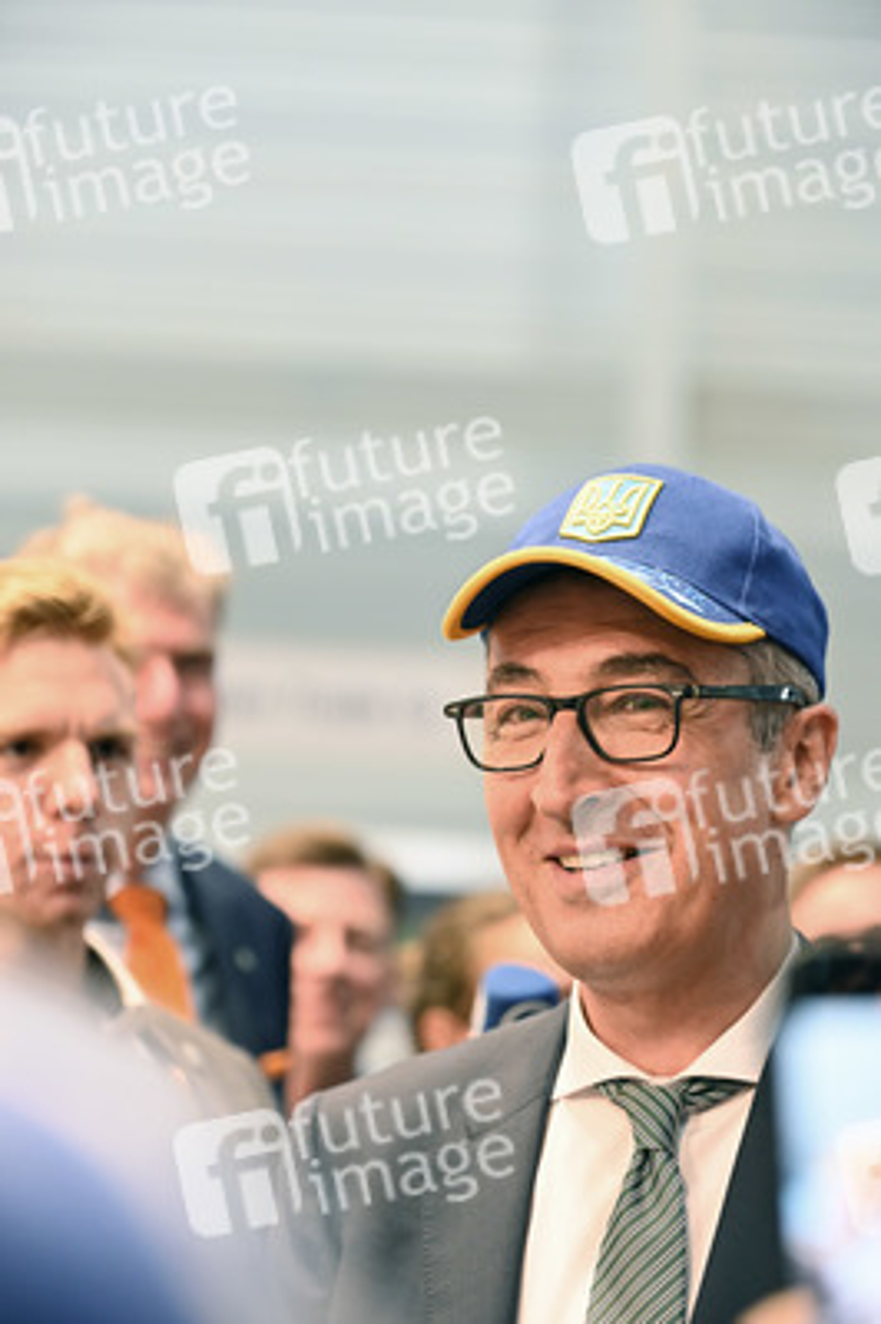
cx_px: 440
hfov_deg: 17.0
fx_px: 2942
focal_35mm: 80
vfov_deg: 25.4
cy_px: 662
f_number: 2.8
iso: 3200
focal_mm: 80
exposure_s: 1/320
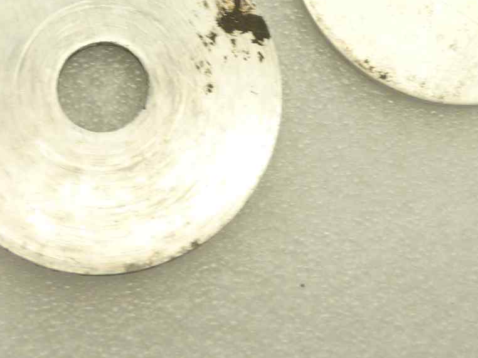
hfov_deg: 23.2
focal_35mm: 84
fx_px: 1160
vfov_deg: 16.3
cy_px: -146
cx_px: 176
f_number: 3.3
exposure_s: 1/25
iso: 80
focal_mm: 4.1
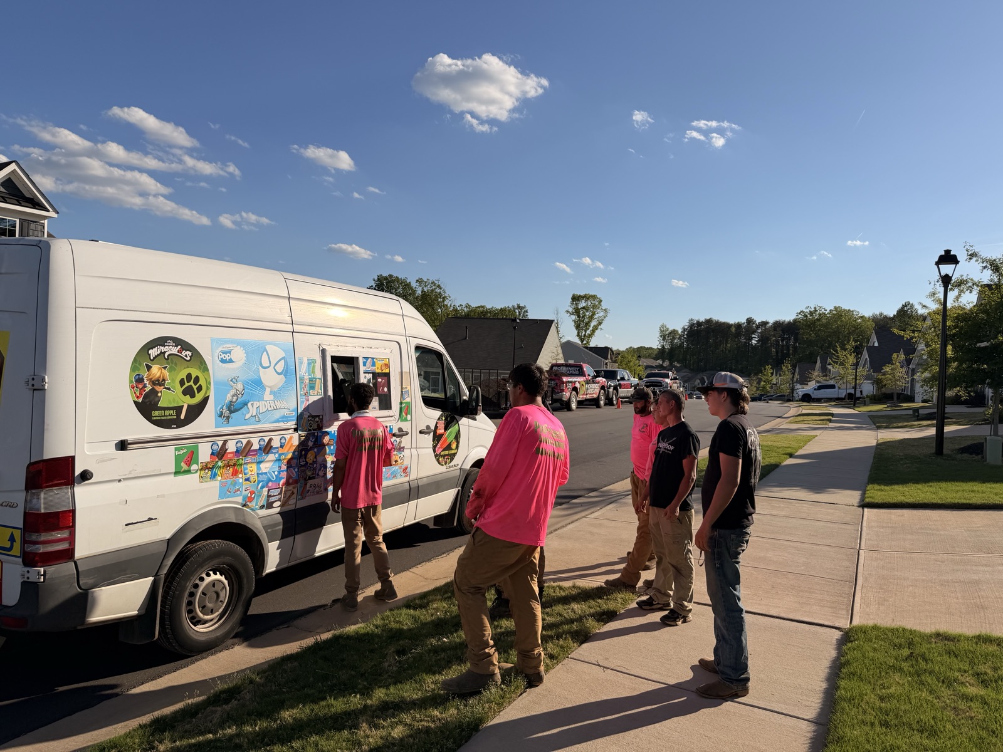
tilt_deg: -0.1
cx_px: 502
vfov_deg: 56.8
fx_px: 695
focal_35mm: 24
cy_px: 376
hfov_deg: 71.6
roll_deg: -1.2
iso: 80
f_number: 1.78
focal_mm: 6.76
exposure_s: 1/7353
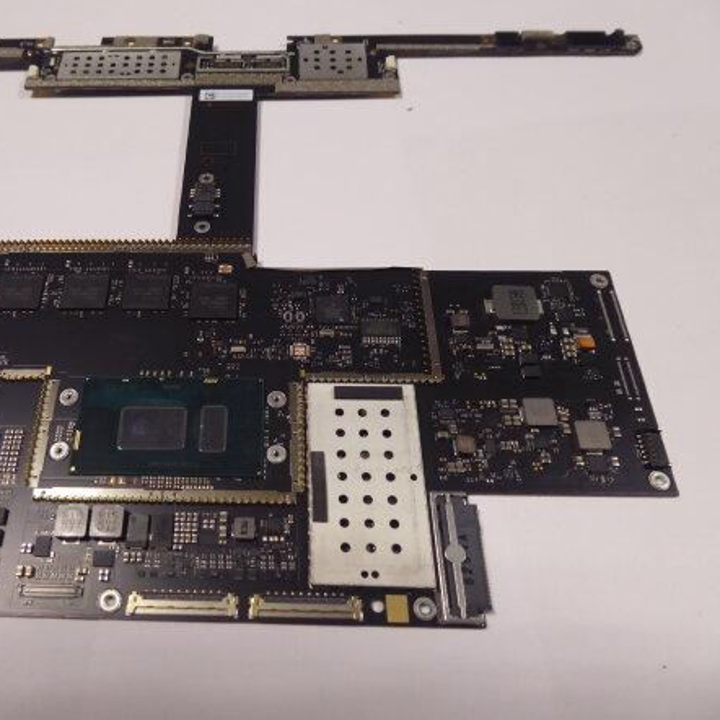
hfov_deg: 52.9
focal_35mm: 30
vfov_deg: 54.0
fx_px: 706
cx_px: 233
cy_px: 362
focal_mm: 4.3
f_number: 3.3
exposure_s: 1/60
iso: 320
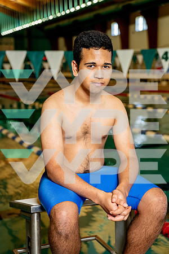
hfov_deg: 20.6
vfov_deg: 30.5
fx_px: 465
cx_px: 84
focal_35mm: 66
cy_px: 127
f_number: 4
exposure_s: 1/250
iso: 1600
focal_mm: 66
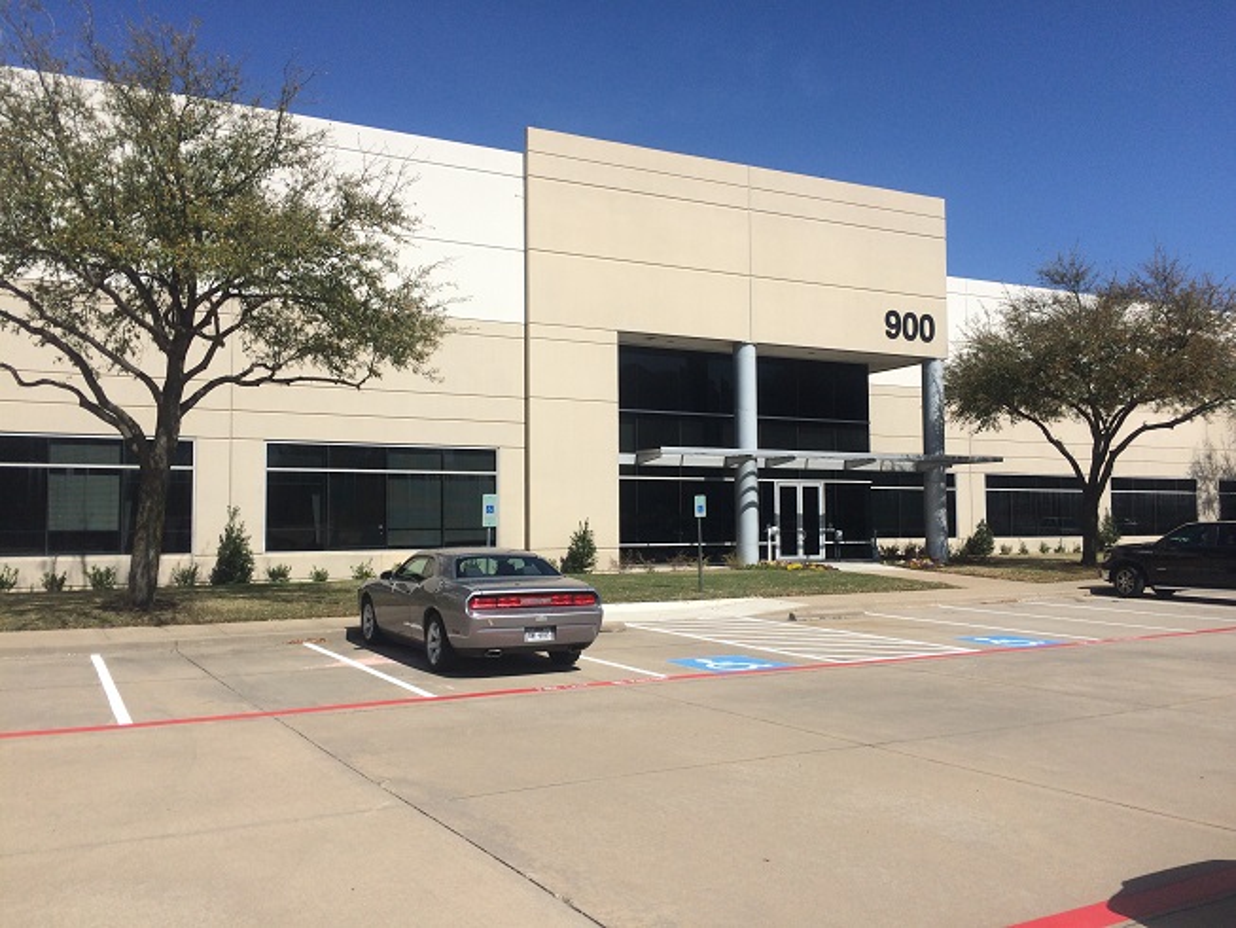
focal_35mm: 29
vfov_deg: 48.2
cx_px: 618
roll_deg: +1.1
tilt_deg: +1.1
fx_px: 1036
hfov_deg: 61.7
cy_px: 464
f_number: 2.2
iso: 40
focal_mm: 4.15
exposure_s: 1/4115
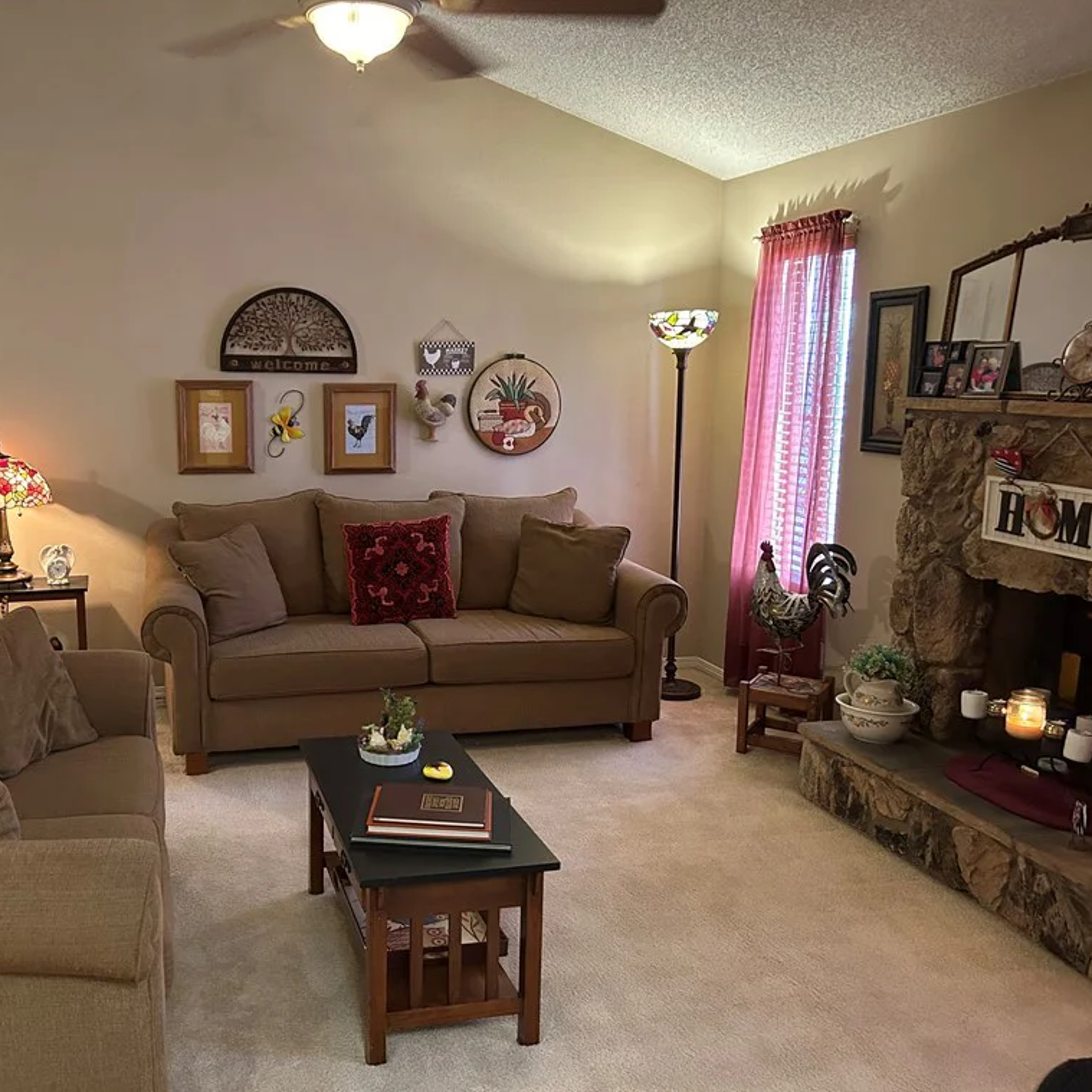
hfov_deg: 51.8
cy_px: 544
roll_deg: +0.2
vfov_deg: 52.5
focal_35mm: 31
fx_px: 1106
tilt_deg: -9.6
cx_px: 394
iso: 500
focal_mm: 5.7
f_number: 1.5
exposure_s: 1/60
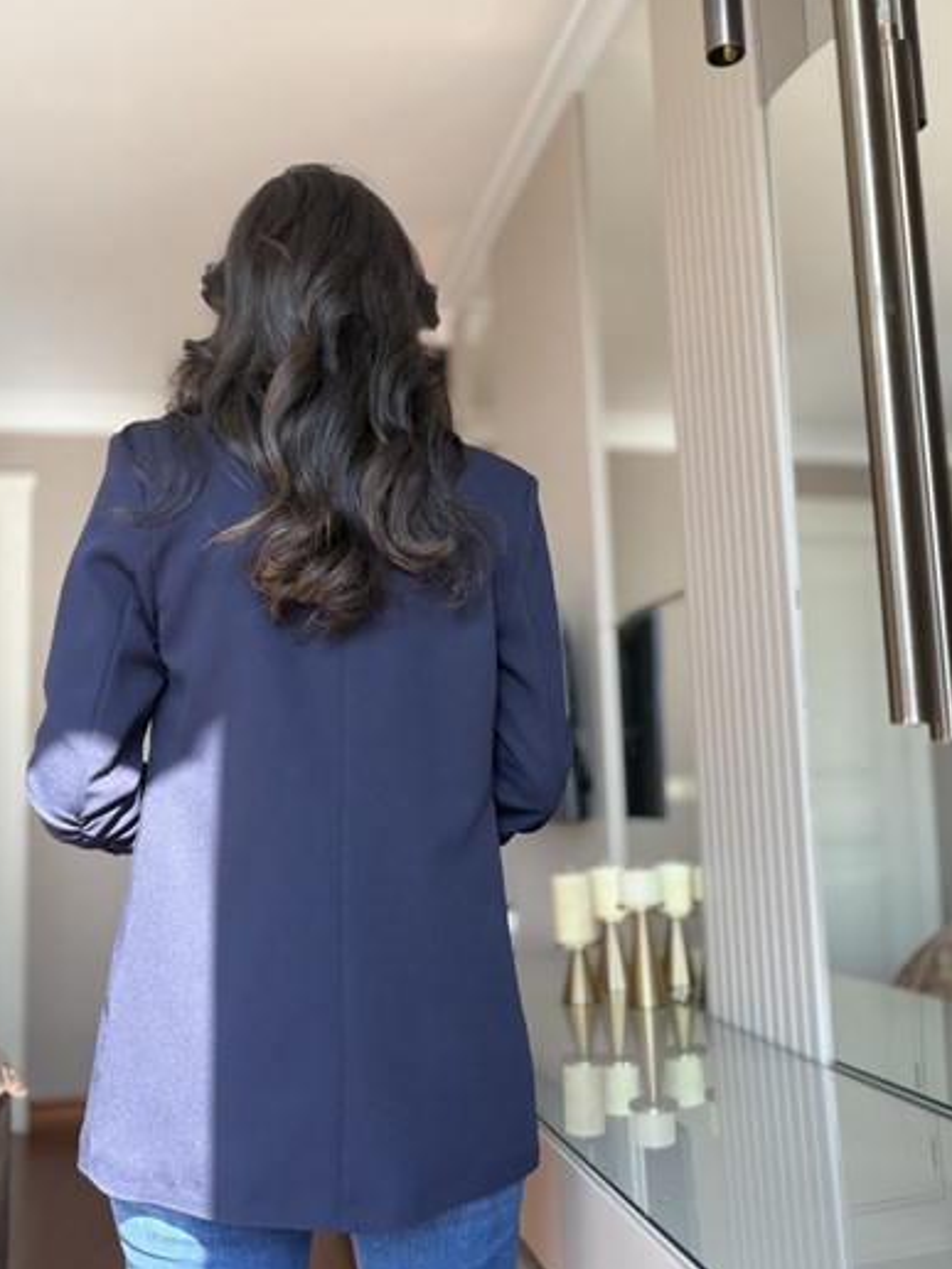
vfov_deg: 58.4
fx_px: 1137
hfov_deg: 45.4
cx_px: 467
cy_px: 636
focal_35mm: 31
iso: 64
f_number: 1.9
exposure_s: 1/121
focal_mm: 2.71
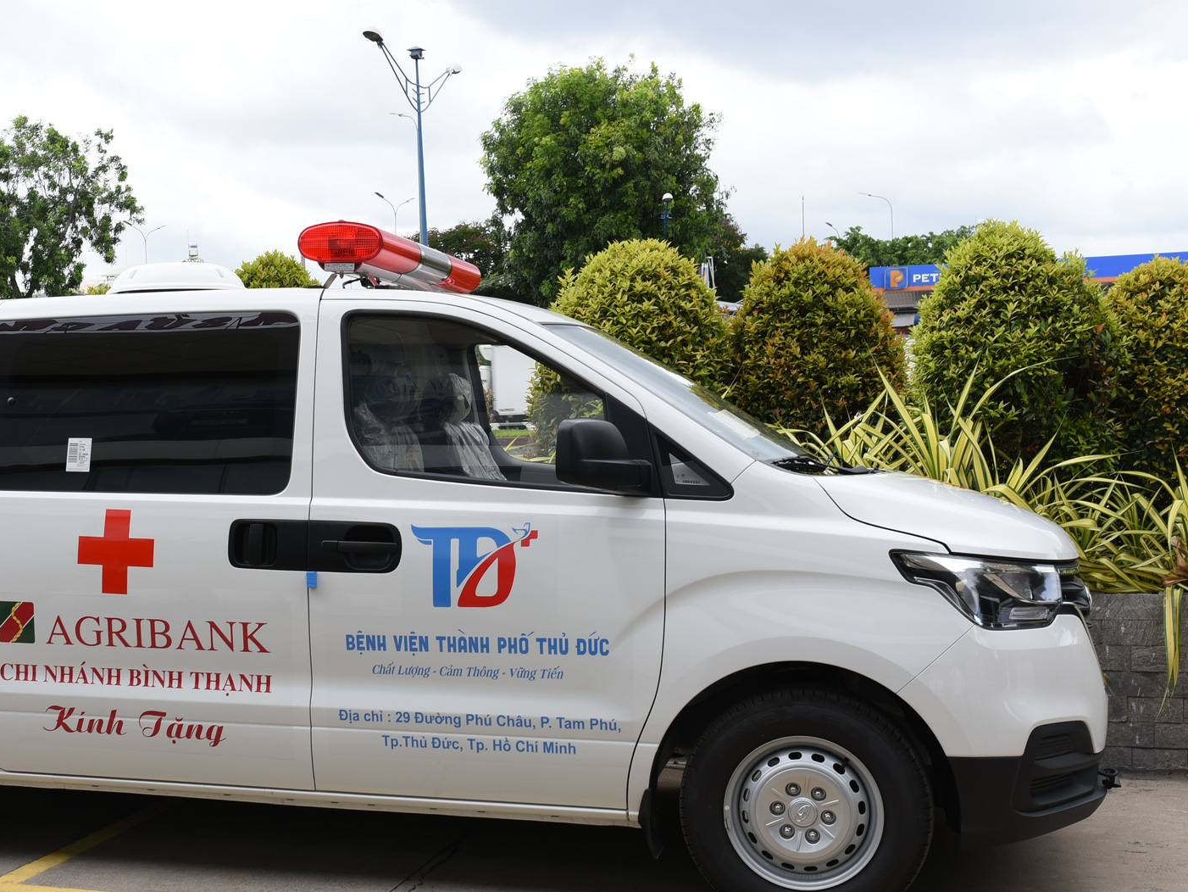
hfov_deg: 39.1
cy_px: 512
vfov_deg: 30.2
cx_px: 378
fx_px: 1648
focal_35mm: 48
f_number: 8
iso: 100
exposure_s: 1/160
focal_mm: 35
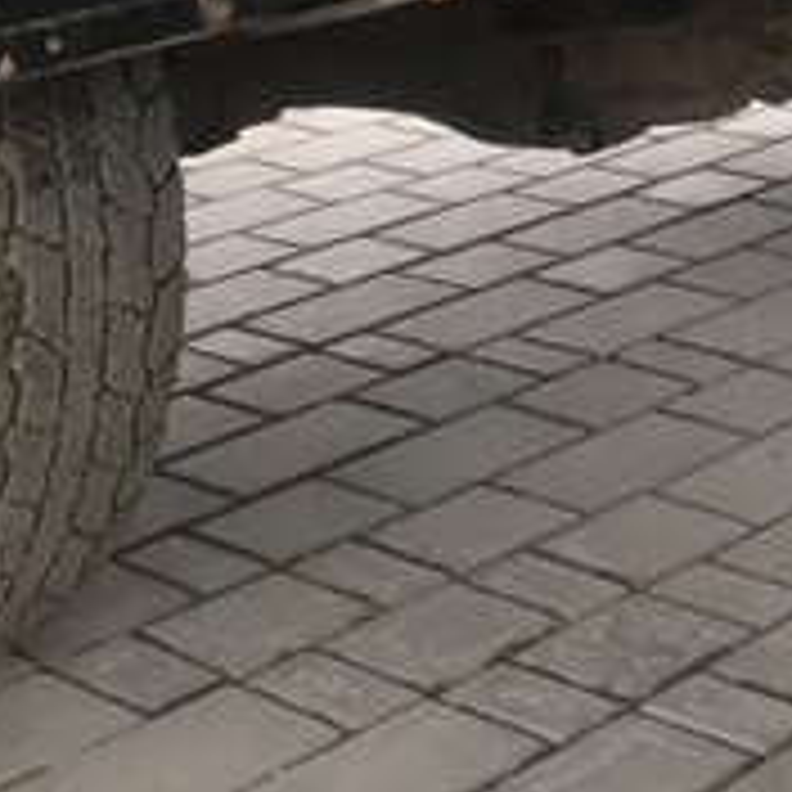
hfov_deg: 16.6
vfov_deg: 16.8
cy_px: -317
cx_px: 1170
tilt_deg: -5.9
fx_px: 2485
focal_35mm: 96
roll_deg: +0.5
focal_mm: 4.15
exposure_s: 1/33
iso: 64
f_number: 2.2
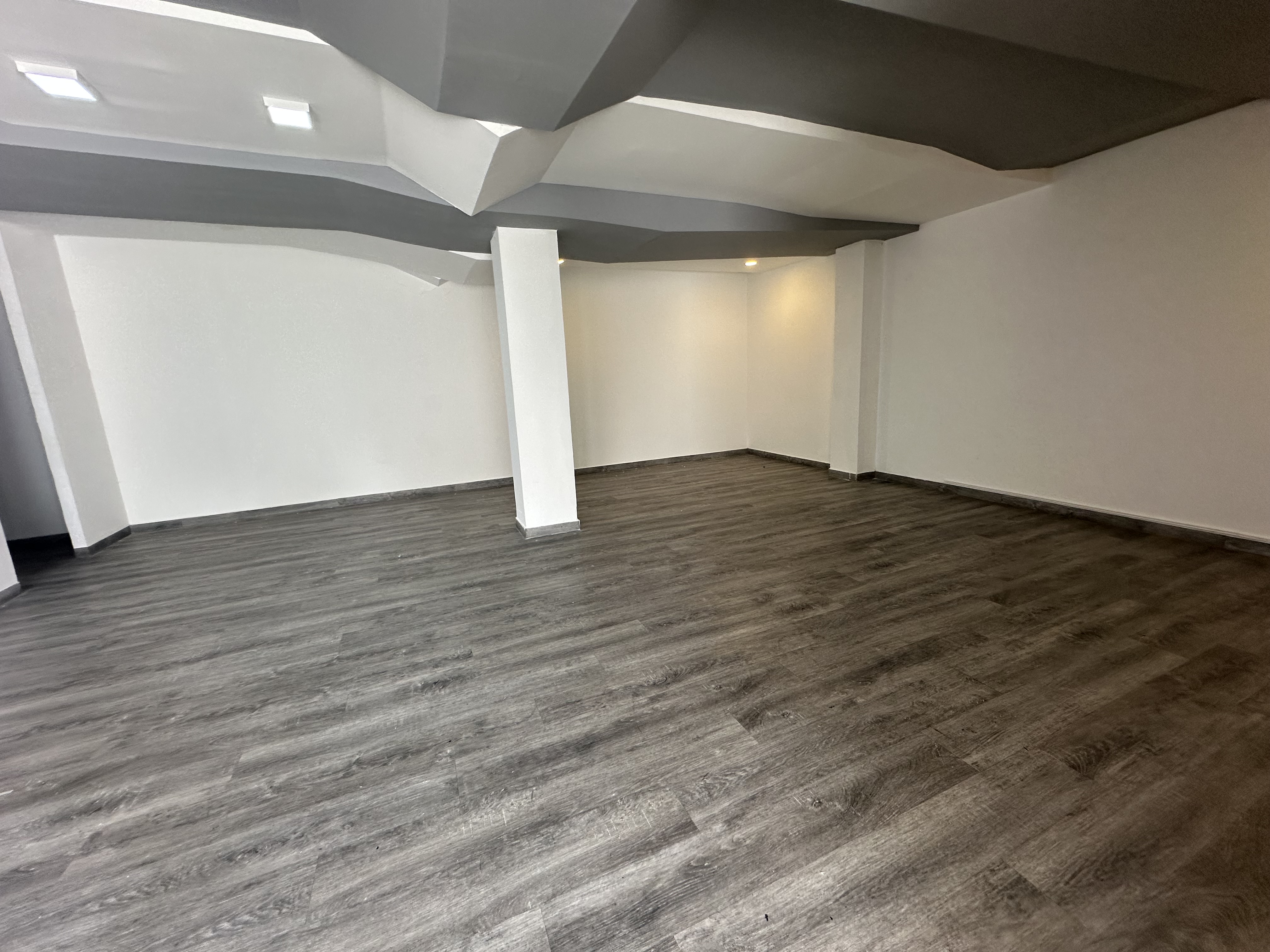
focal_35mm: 14
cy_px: 476
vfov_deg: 85.7
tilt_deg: -7.1
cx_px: 635
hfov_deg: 102.1
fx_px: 514
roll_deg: +1.1
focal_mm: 2.22
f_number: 2.2
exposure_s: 1/99
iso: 100
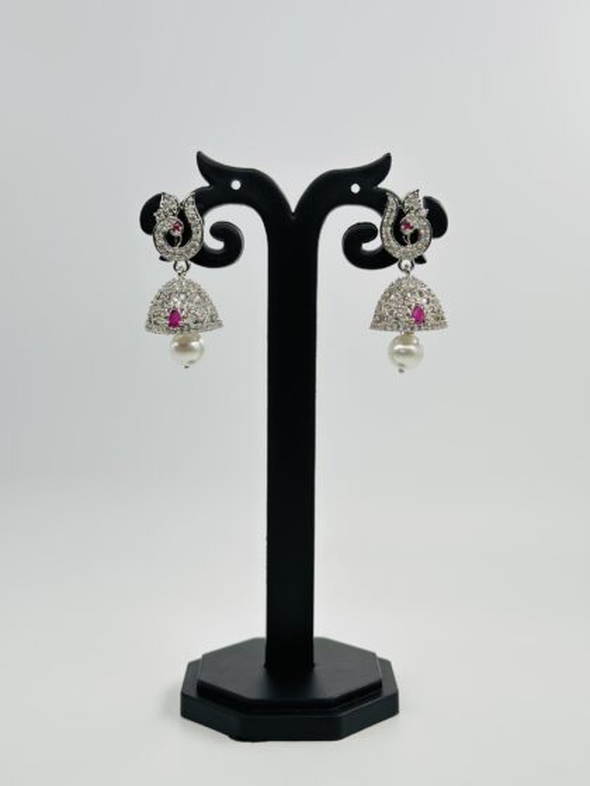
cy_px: 393
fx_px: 1091
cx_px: 295
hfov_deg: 30.3
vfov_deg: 39.7
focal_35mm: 48
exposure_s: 1/1565
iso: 80
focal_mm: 6.86
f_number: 1.78
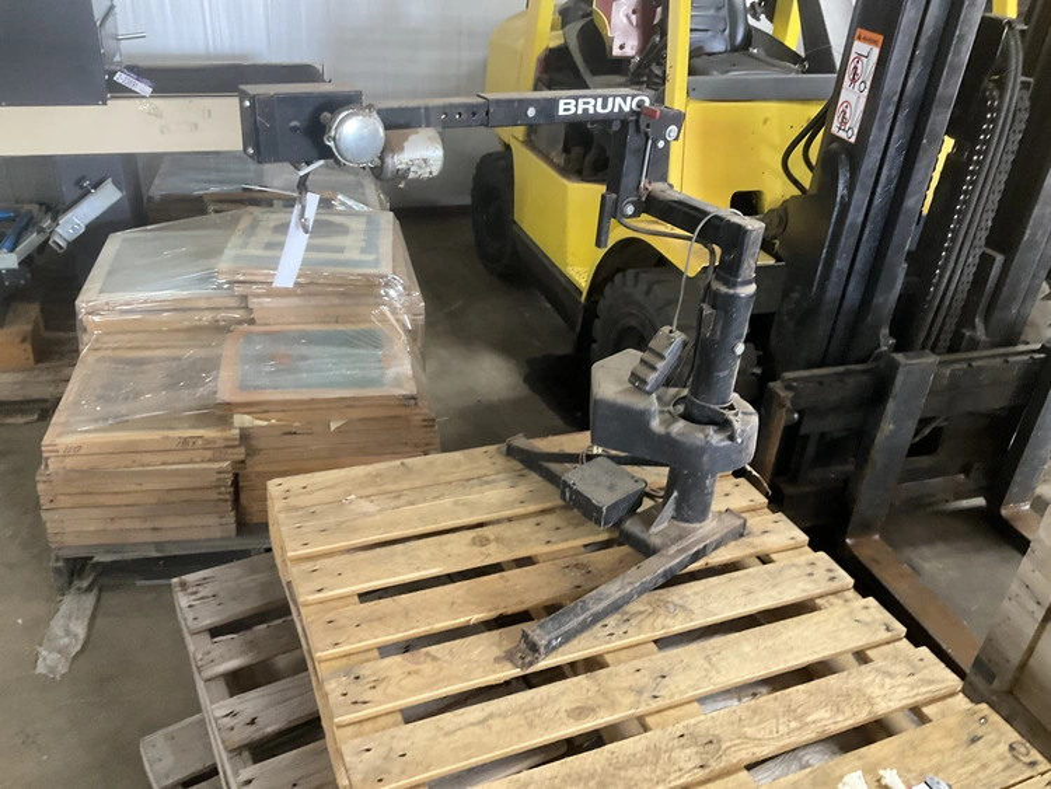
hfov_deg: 61.6
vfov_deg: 48.3
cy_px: 394
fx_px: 881
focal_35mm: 29
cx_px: 526
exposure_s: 1/60
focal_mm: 3
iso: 320
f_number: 1.8
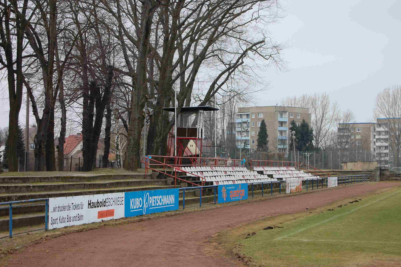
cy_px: 135
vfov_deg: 15.1
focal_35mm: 91
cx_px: 208
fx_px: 1008
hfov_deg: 22.5
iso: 200
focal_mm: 55
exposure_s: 1/200
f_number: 7.1
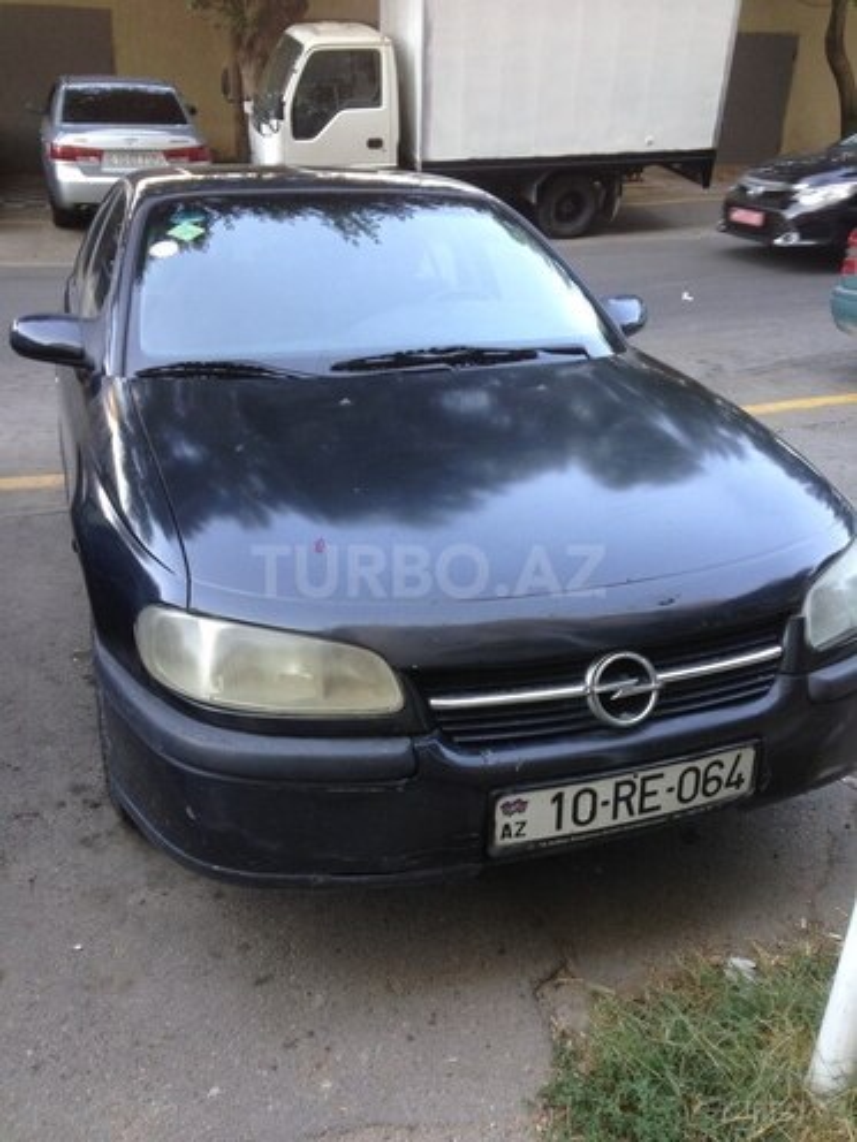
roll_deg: -0.8
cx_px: 428
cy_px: 571
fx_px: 1089
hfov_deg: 42.9
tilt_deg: -24.7
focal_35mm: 33
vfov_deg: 55.4
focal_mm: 4.12
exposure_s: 1/120
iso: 64
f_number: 2.4
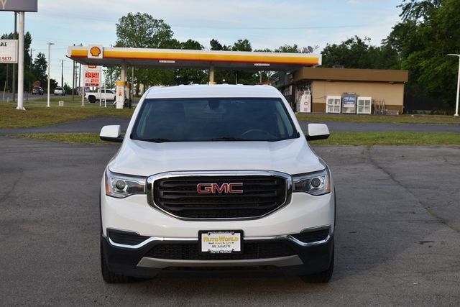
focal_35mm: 72
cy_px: 154
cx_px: 230
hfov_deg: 28.1
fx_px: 920
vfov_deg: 18.9
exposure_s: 1/250
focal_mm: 48
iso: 200
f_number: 7.1
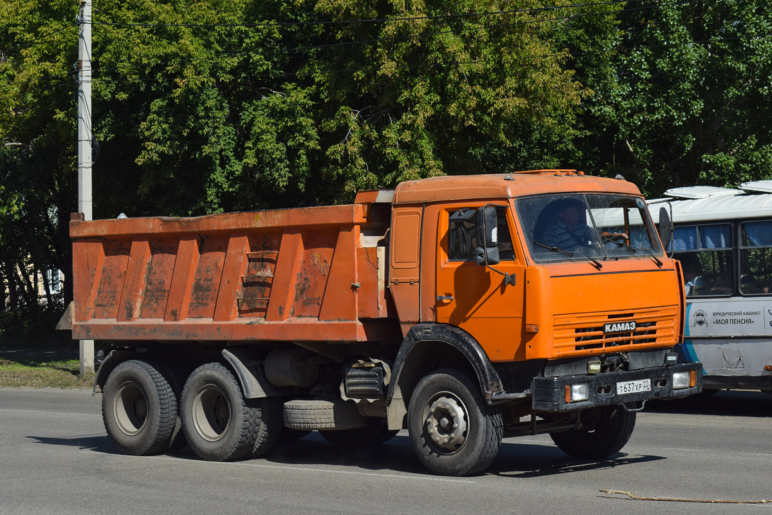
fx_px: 1544
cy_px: 258
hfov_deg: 28.1
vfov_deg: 18.9
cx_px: 386
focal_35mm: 72
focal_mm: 48
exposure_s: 1/1250
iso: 200
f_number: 7.1
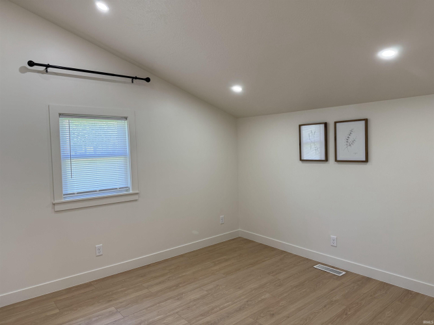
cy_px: 162
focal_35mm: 24
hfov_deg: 71.6
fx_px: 301
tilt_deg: -2.3
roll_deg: +1.1
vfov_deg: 56.8
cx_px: 217
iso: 100
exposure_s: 1/120
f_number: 1.78
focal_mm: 6.76
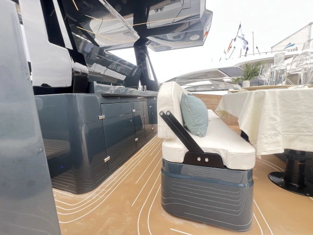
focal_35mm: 13
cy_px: 118
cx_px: 156
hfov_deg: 106.2
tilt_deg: -9.2
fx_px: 118
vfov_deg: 90.0
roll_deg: +3.2
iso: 40
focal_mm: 1.57
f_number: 1.8
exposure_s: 1/99
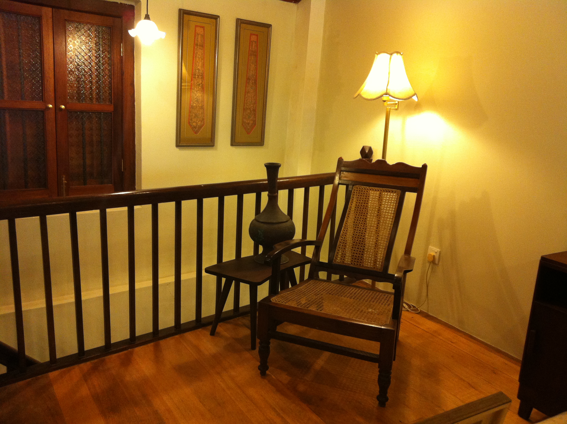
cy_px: 212
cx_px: 284
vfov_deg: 40.6
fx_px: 572
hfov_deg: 52.7
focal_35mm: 35
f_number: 2.8
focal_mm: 3.85
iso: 200
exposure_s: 1/15
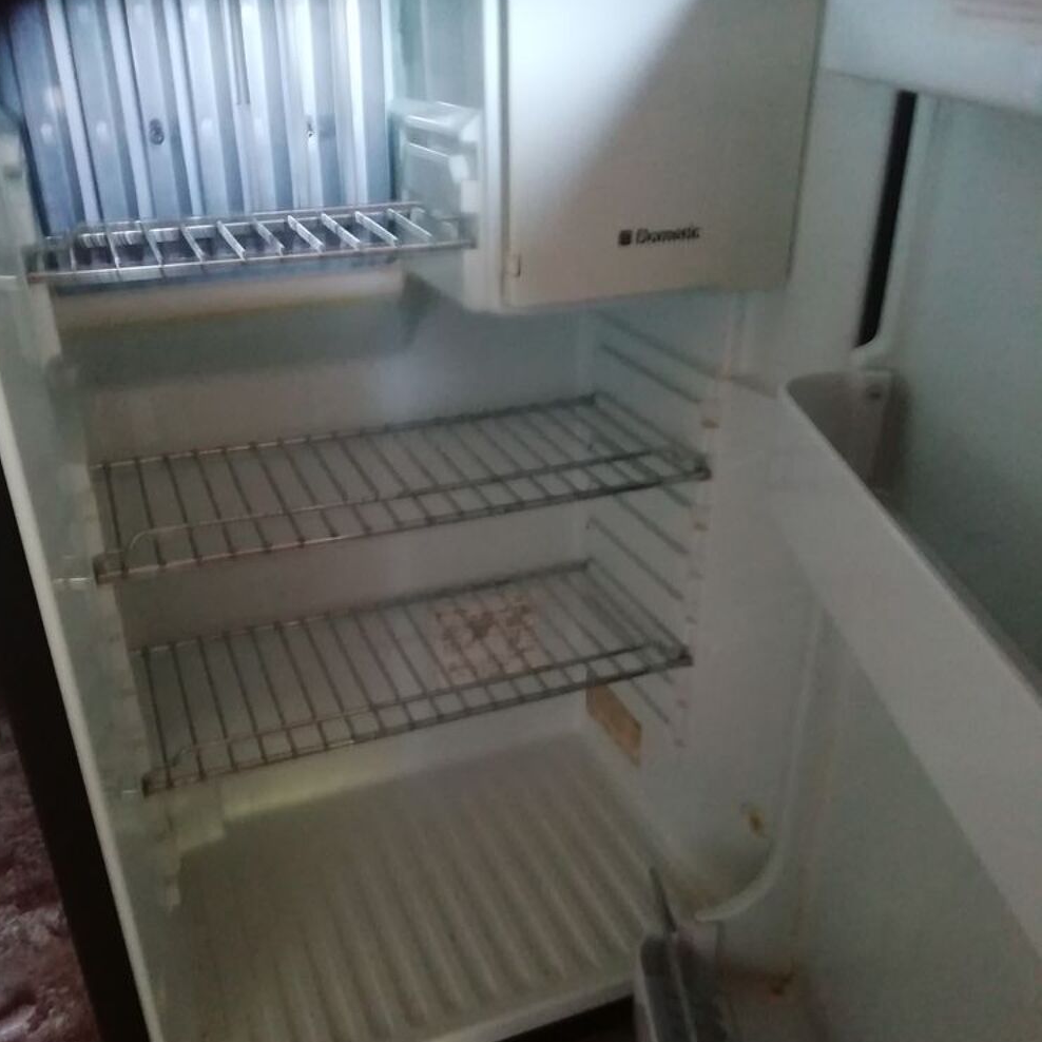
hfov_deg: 52.5
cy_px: 580
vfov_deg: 52.4
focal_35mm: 31
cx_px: 516
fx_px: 1056
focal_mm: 3.46
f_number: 2.2
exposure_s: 1/15
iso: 400
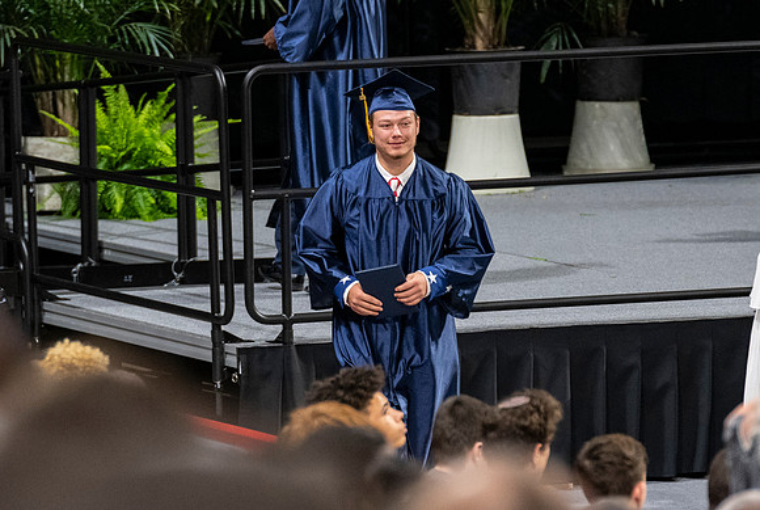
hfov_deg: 5.1
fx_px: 8543
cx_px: 400
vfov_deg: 3.4
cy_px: 331
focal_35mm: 404
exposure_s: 1/200
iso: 2000
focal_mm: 200
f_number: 4
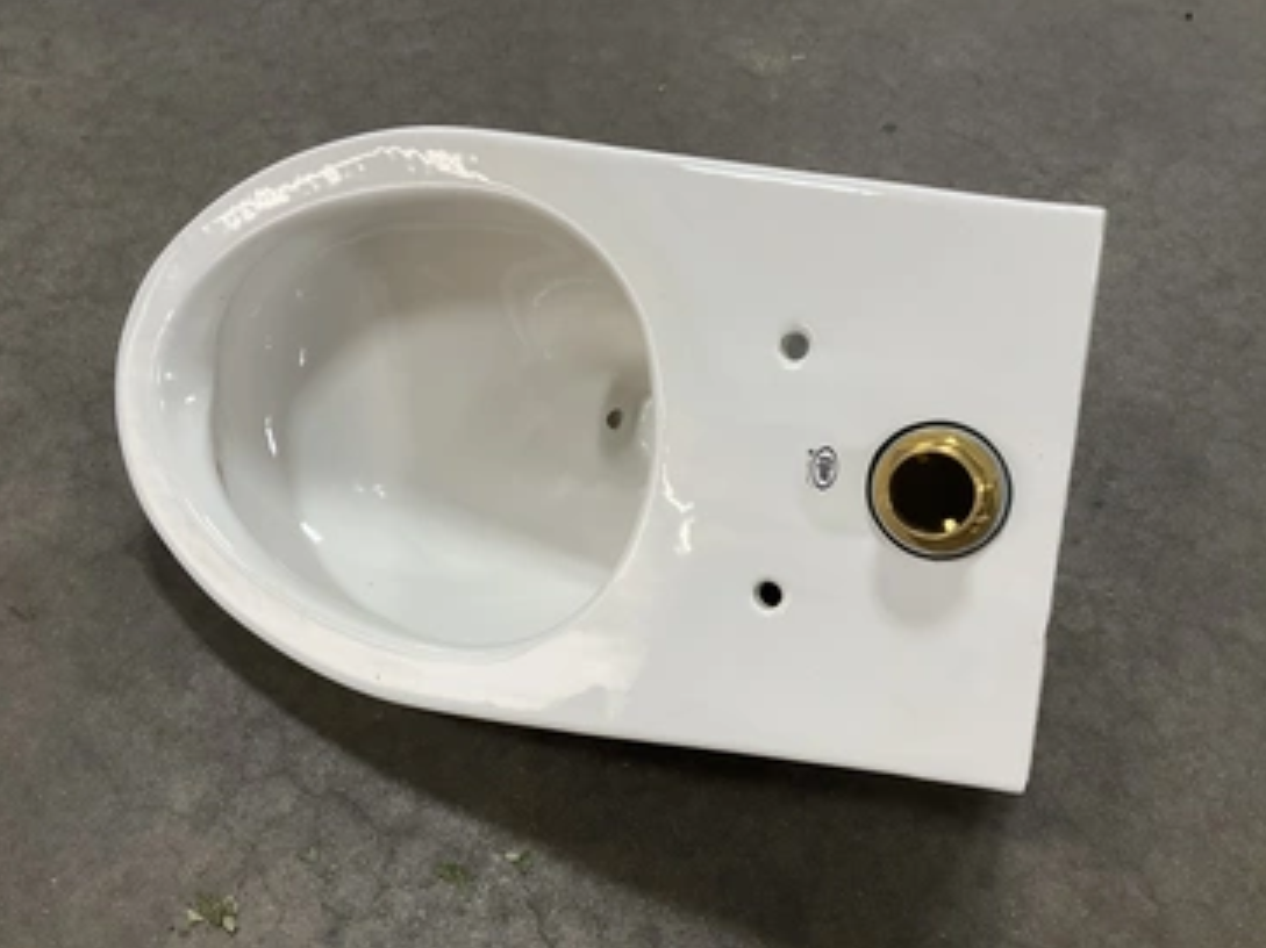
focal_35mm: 32
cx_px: 624
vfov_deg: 44.1
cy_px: 450
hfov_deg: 56.8
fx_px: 1170
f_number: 1.8
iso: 125
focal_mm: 3
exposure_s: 1/60
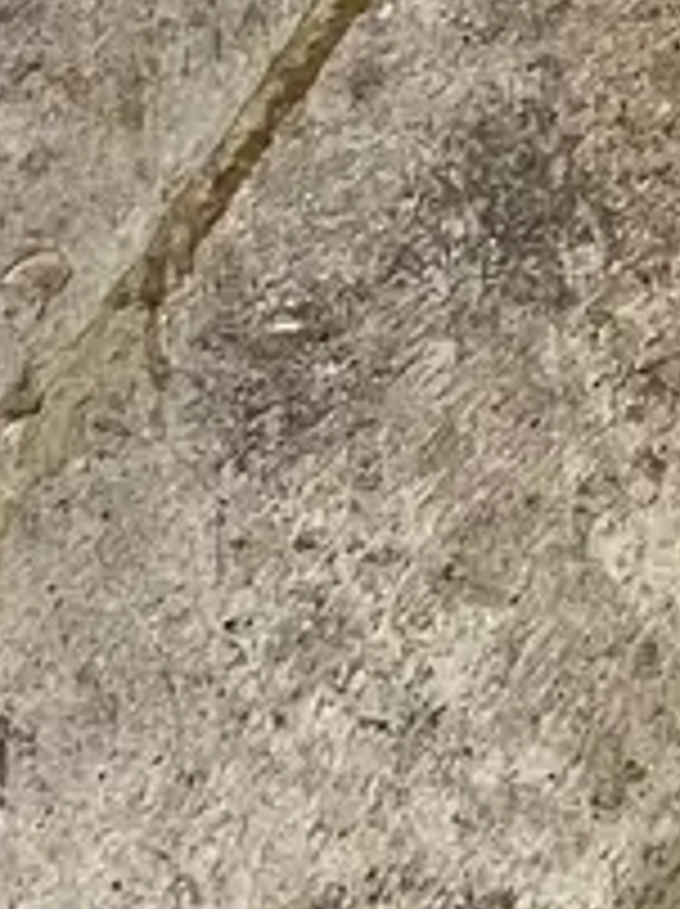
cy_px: -868
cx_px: 1247
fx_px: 5407
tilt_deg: -52.8
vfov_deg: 9.1
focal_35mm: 206
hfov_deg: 7.0
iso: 320
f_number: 1.6
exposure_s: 1/60
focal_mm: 4.2
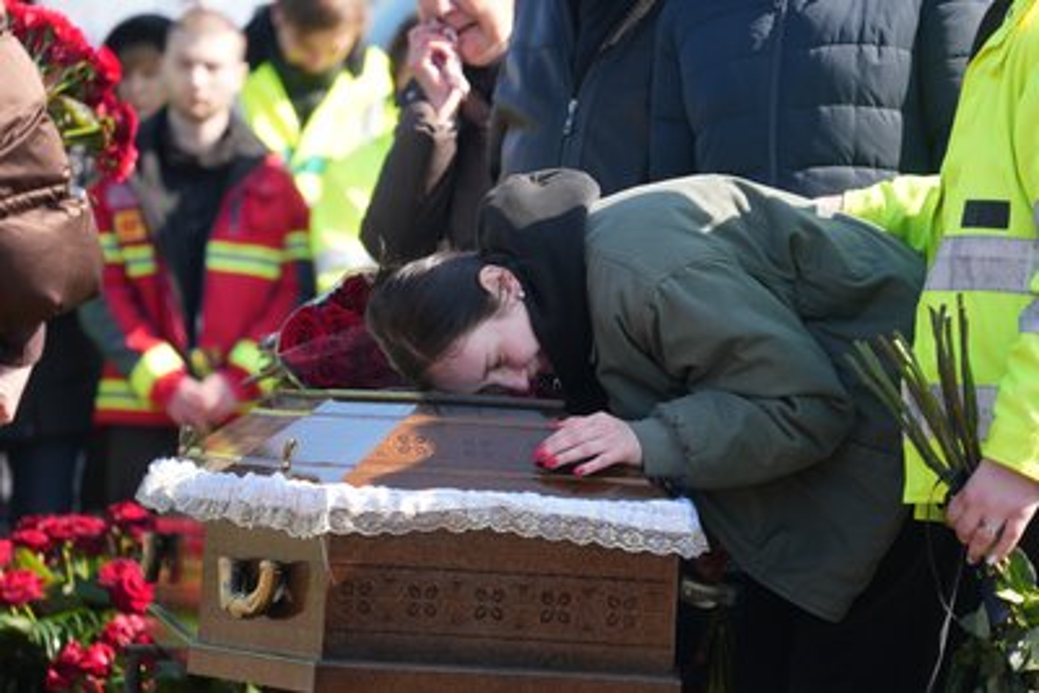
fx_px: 6438
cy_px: 346
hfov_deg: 9.2
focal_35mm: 223
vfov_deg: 6.2
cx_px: 520
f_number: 5.6
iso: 160
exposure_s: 1/250
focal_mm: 223
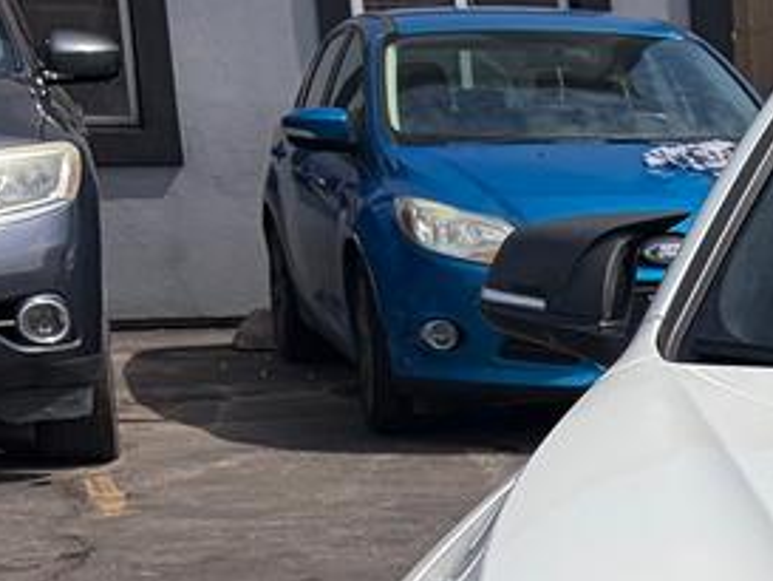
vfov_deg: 11.6
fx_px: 2726
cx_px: 1252
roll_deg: -0.8
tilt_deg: -16.9
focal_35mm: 122
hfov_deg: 14.7
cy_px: 879
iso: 50
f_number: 1.6
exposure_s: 1/8850
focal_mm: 5.96
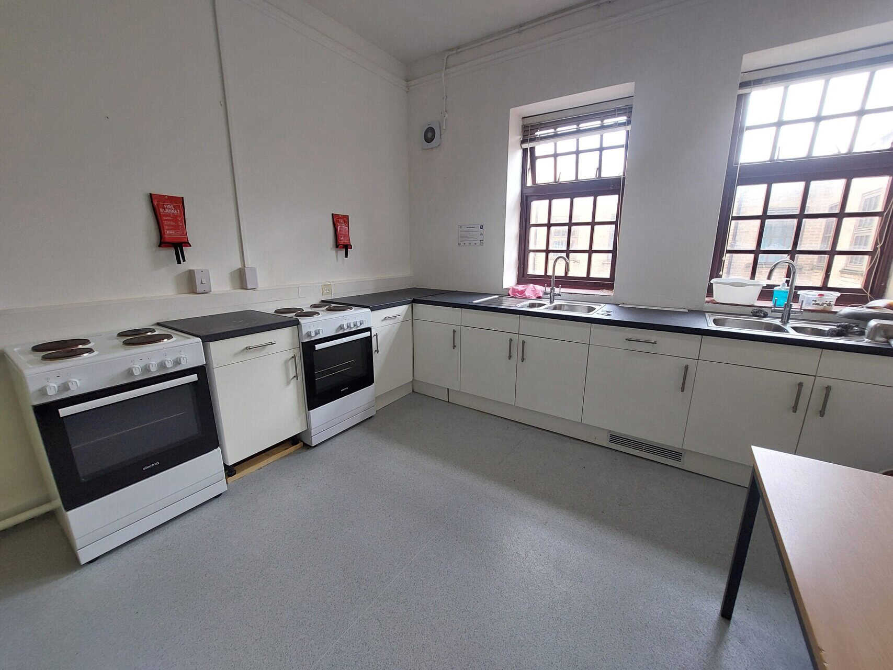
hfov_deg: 106.2
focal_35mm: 13
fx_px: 335
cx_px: 446
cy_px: 335
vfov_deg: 89.9
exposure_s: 1/50
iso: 80
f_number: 2.2
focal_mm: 1.7
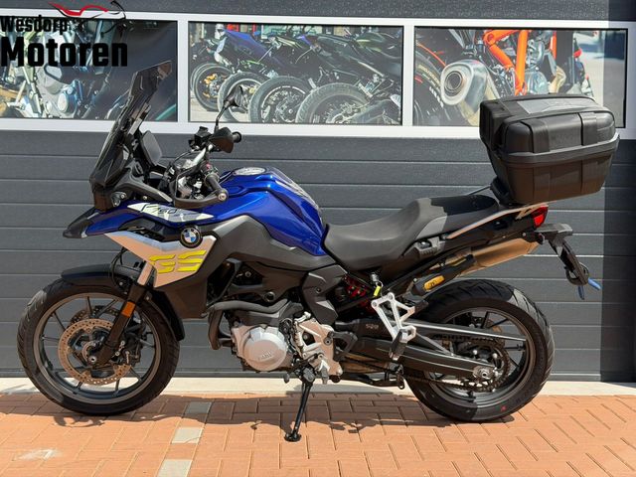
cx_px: 318
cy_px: 238
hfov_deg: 39.7
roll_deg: -1.0
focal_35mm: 48
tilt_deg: -2.2
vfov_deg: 30.3
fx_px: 882
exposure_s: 1/3226
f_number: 1.78
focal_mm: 6.76
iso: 80
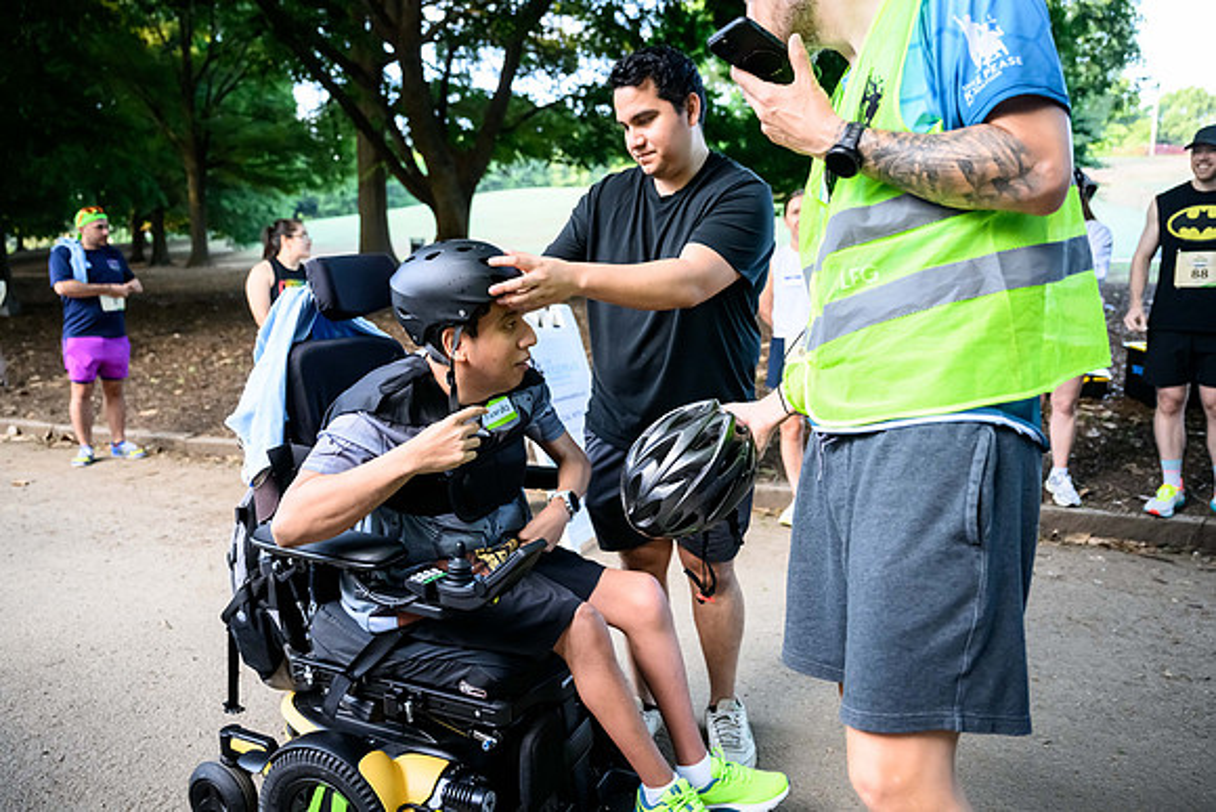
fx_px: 811
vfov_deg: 53.2
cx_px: 608
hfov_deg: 73.7
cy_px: 406
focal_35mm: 24
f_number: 2.8
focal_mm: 24
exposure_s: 1/400
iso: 2800
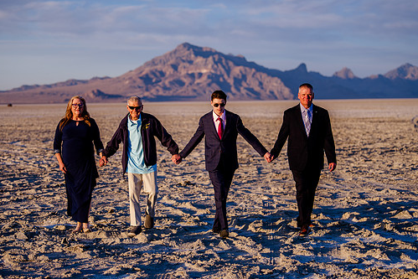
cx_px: 194
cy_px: 134
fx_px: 1161
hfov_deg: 20.4
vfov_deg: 13.7
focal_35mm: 100
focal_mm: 86
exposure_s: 1/800
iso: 200
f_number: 2.8
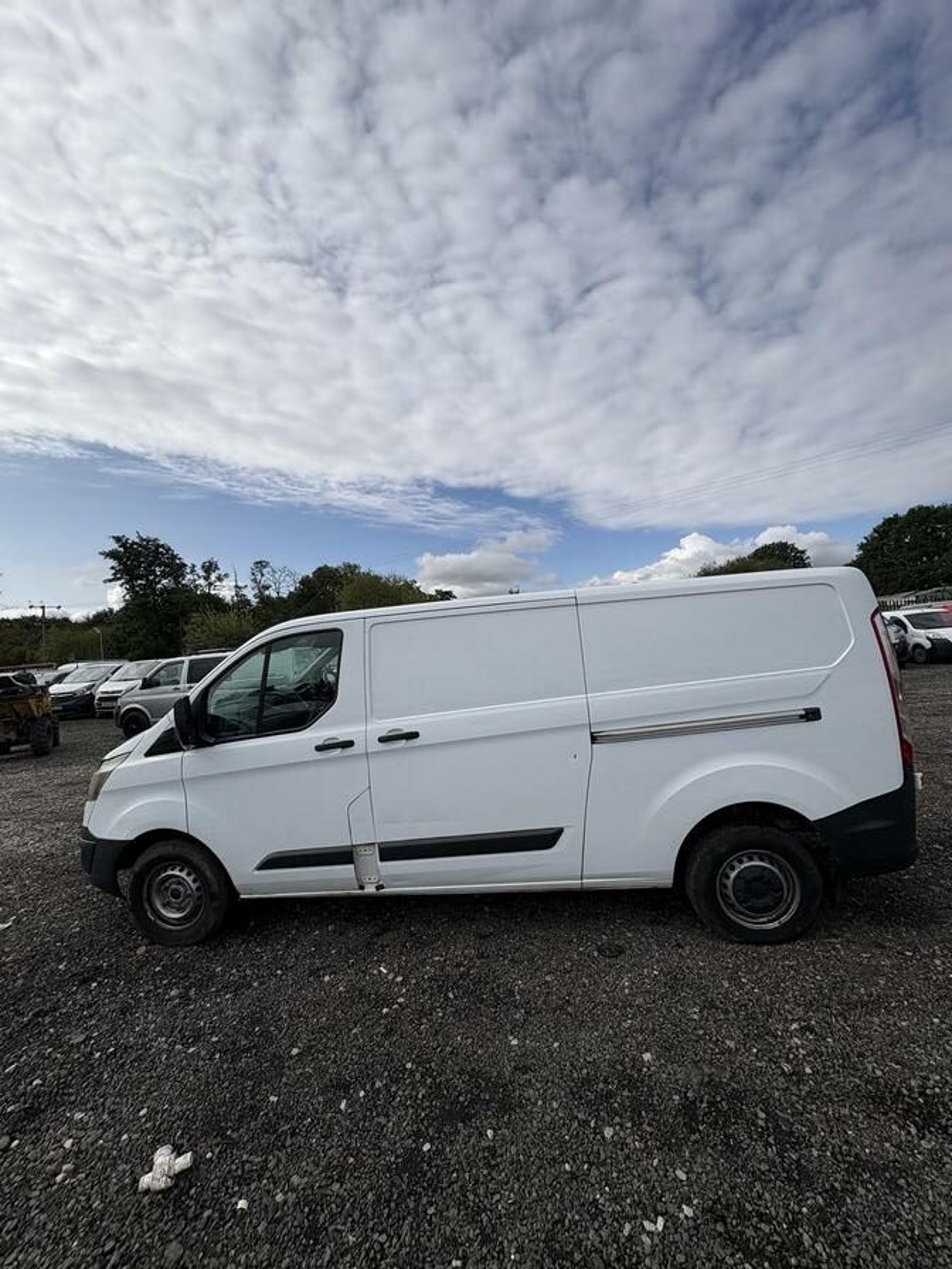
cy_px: 634
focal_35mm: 14
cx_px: 476
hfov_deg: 85.7
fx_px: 513
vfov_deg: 102.1
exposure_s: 1/3106
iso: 50
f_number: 2.2
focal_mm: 2.22
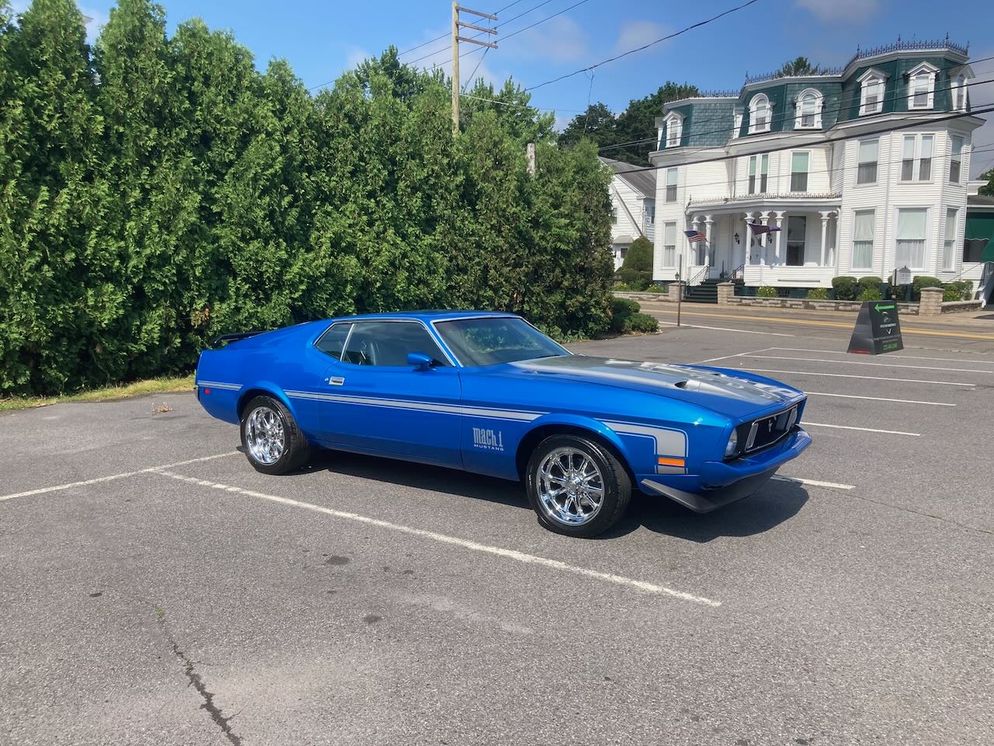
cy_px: 373
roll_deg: -1.7
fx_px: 804
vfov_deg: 49.7
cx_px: 497
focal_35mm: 28
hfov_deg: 63.4
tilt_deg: -4.9
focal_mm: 3.99
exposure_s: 1/1799
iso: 20
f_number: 1.8
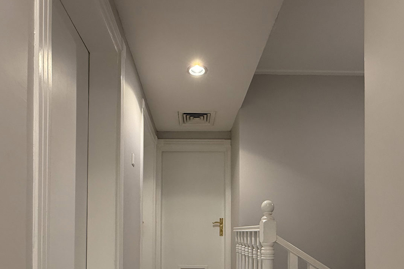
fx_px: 292
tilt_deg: +0.3
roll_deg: -0.6
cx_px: 193
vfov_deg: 45.8
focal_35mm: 26
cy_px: 231
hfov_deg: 69.4
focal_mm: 2.22
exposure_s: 1/120
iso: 160
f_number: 2.2
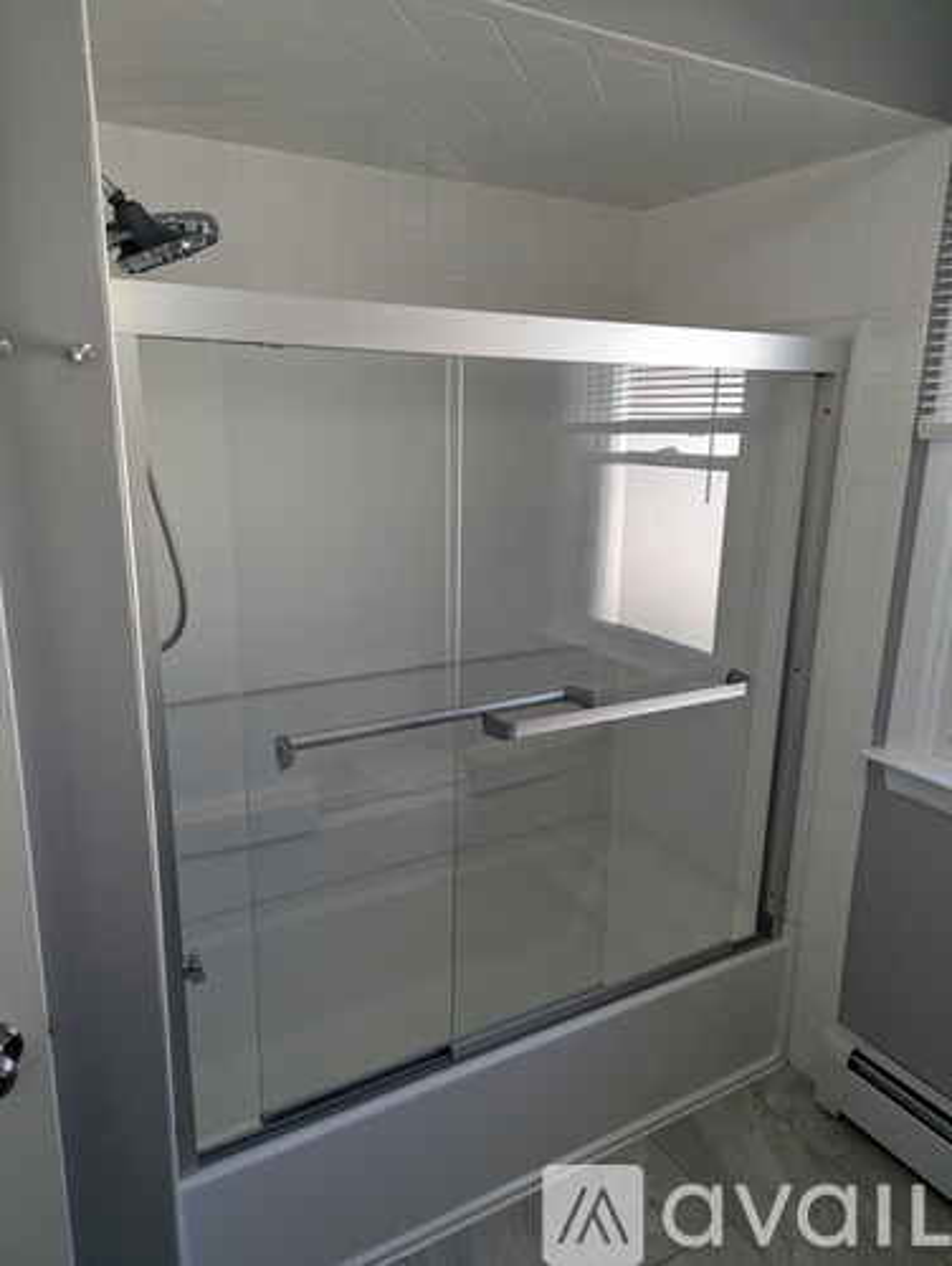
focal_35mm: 24
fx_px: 879
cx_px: 476
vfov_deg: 71.5
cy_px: 633
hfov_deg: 56.9
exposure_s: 1/120
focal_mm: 6.81
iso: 82
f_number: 1.85
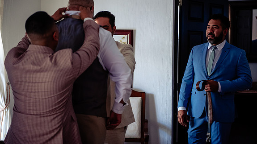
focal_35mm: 74
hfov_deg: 28.6
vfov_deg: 16.3
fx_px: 504
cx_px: 129
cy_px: 58
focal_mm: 70
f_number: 2.8
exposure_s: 1/125
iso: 2500
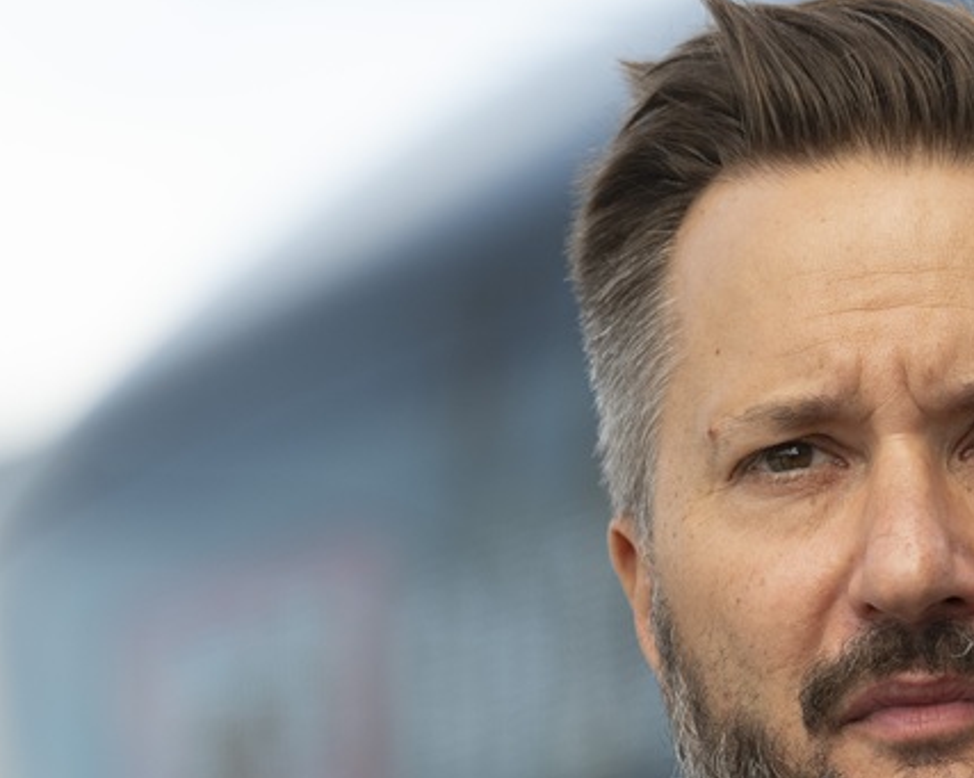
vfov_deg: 2.7
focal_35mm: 563
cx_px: 983
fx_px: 16218
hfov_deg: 3.4
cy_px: 670
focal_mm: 200
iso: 200
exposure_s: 1/500
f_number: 5
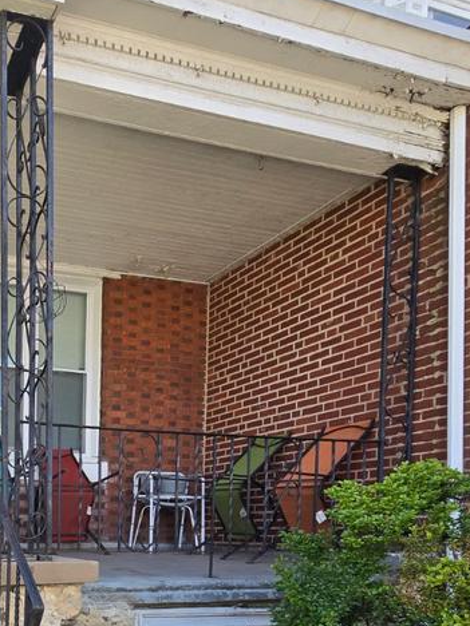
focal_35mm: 30
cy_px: 559
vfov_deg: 52.9
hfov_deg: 39.1
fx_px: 543
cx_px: -37
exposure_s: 1/376
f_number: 2.2
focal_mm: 2.2
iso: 50
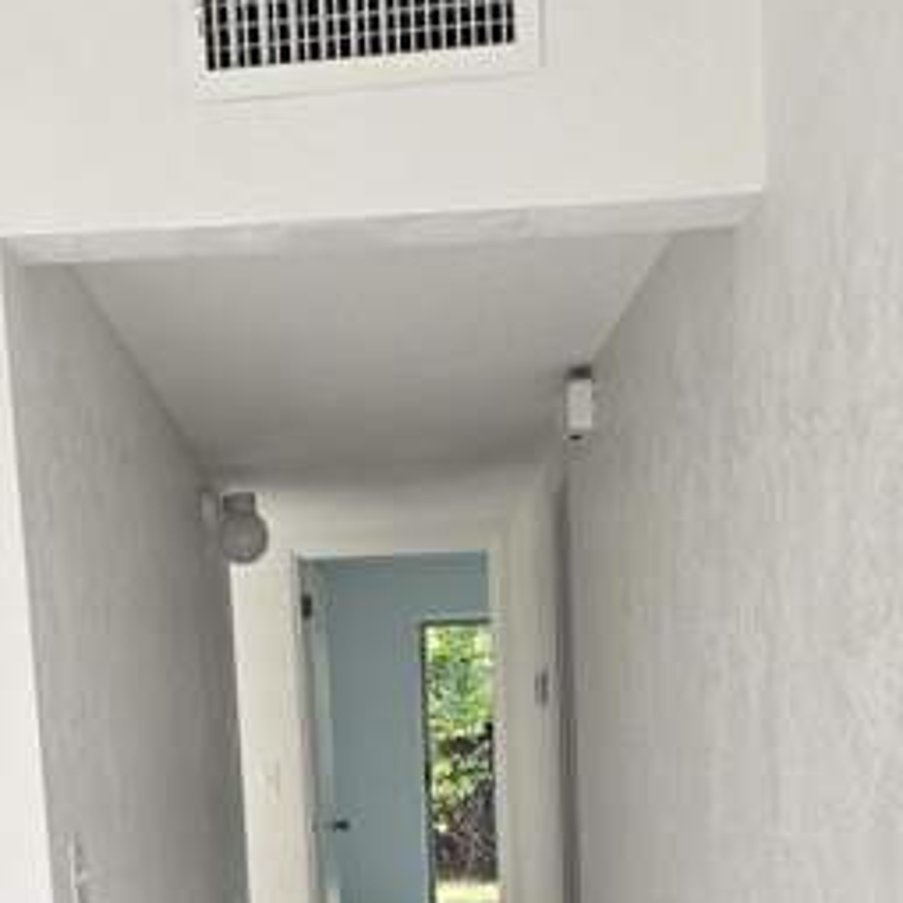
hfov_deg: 33.2
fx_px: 1505
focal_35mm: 51
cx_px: 336
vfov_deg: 30.5
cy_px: 945
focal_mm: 5.4
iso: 25
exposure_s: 1/120
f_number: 1.8
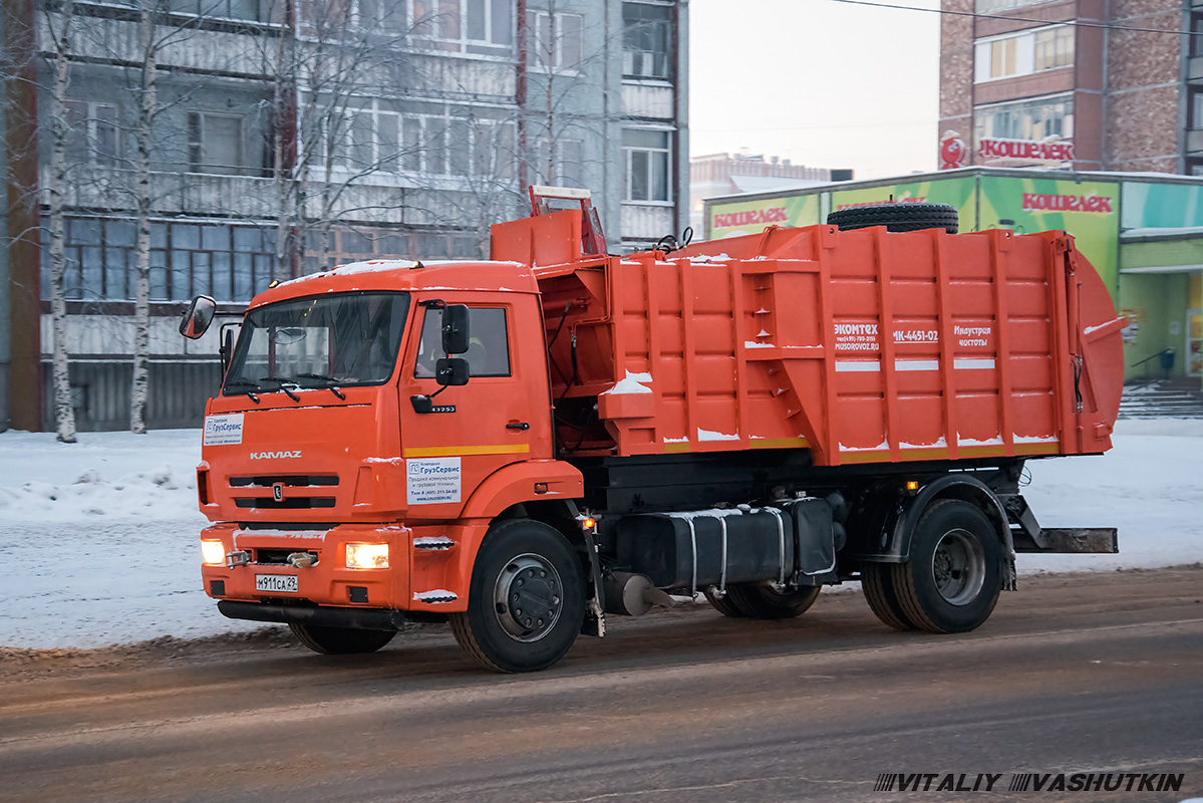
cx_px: 602
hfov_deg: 34.5
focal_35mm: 58
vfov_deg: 23.4
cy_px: 402
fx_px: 1939
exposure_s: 1/200
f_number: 4.5
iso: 8000
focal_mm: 58
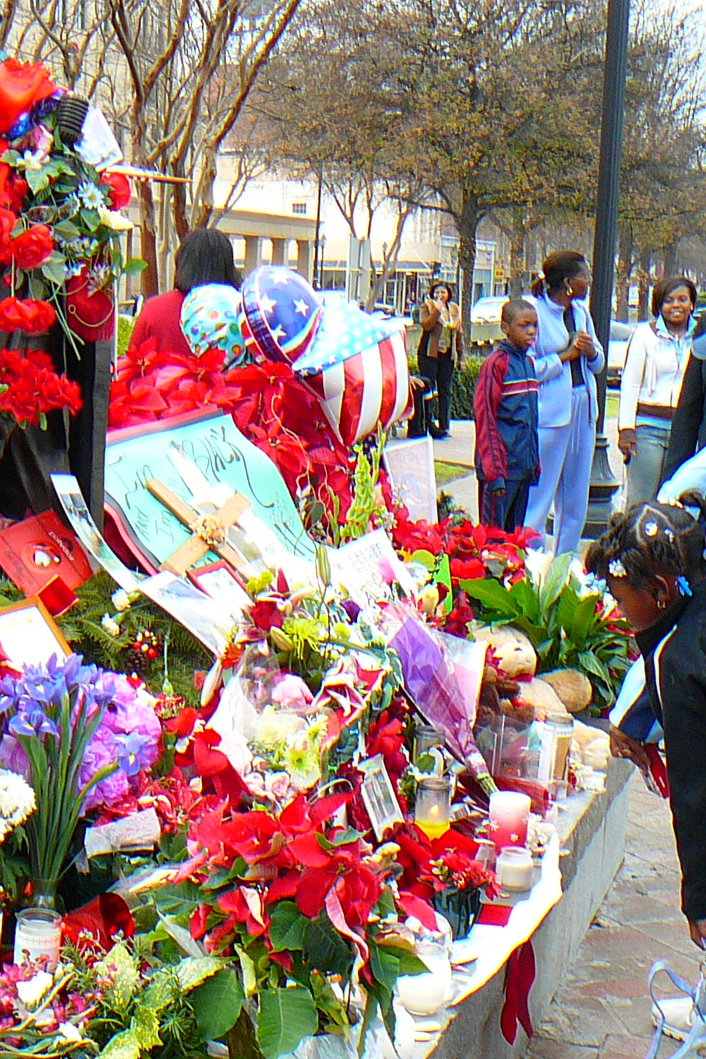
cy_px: 603
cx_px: -15
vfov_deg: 31.4
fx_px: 1882
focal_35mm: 64
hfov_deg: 20.5
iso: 80
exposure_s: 1/125
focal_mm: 5.2
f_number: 2.8
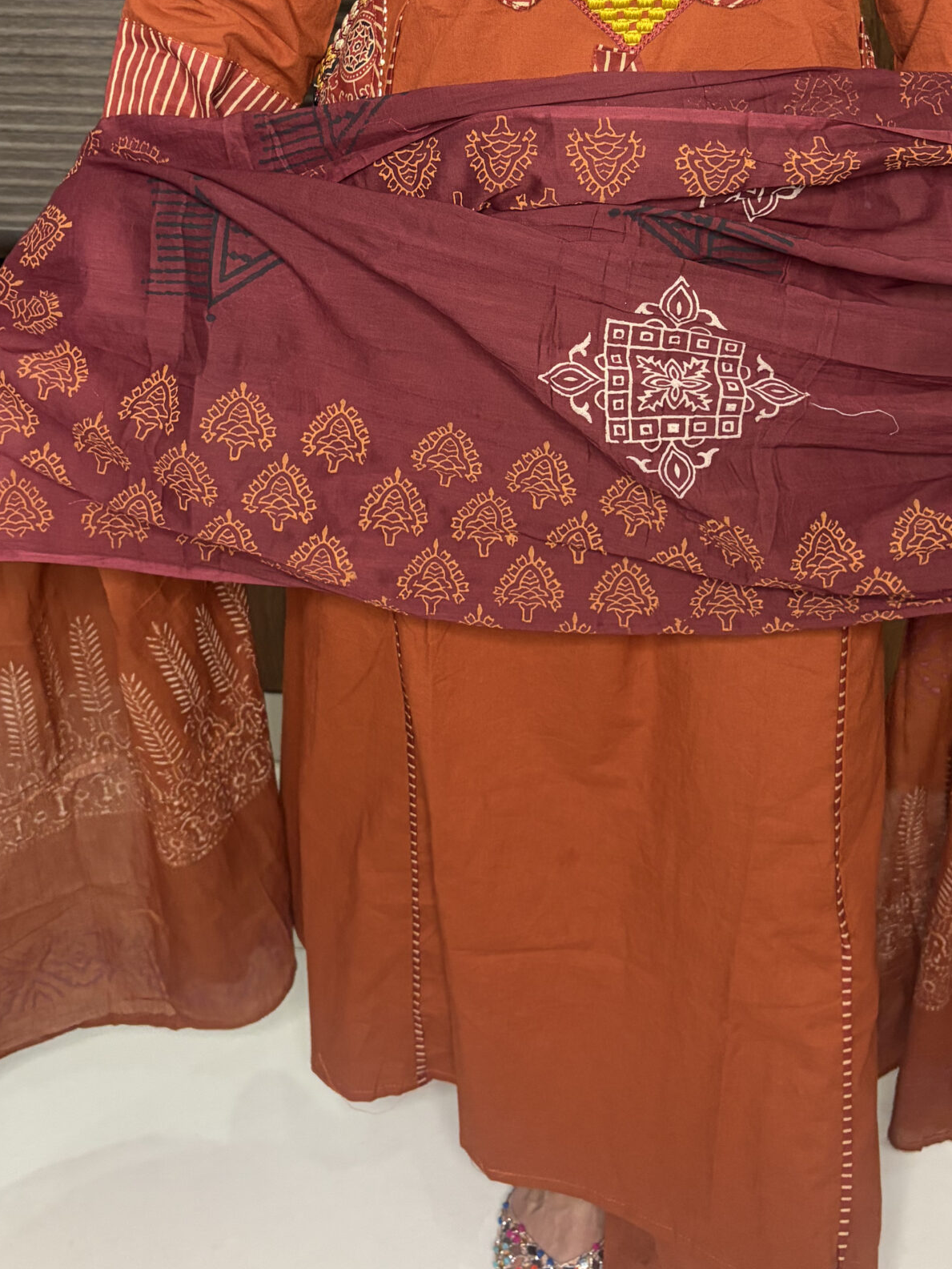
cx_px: 540
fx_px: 1540
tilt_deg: -24.0
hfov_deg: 34.3
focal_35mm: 42
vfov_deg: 43.9
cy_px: 379
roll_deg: -0.6
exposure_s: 1/50
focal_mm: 5.96
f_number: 1.6
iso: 250
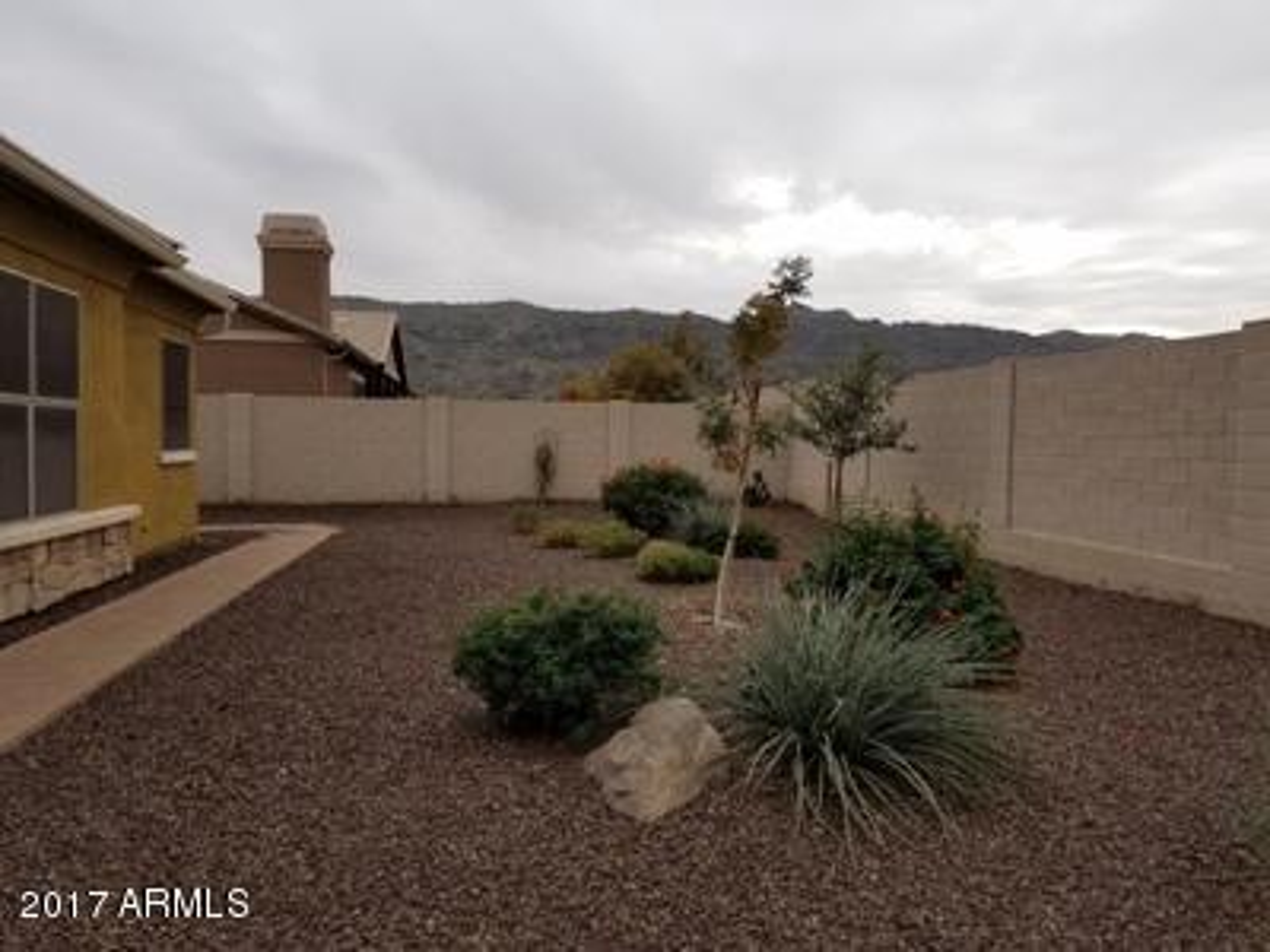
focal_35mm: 26
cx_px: 635
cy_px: 476
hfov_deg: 67.3
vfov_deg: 53.1
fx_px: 954
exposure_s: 1/338
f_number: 1.7
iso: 50
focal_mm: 4.2
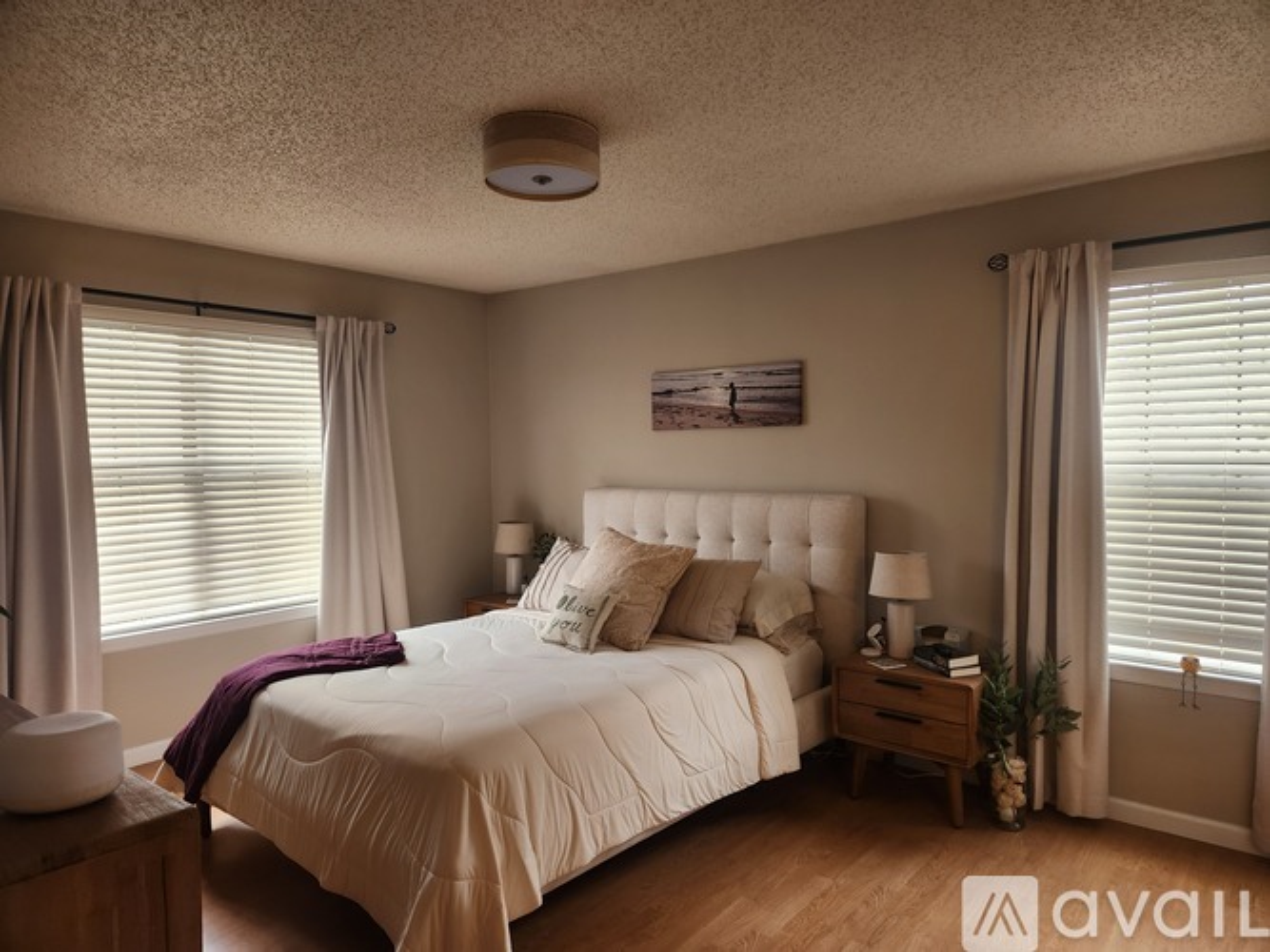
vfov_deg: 58.9
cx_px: 635
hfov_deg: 73.9
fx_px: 844
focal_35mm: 23
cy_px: 476
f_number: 1.8
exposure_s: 1/120
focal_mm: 5.4
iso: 125
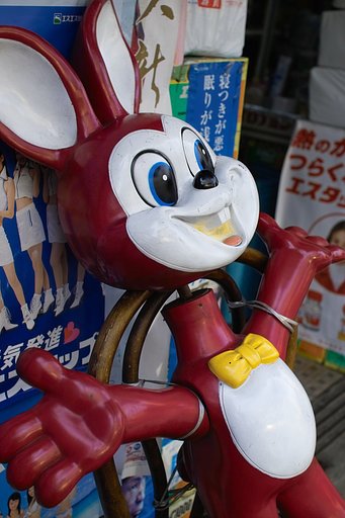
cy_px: 259
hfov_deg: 26.5
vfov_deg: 38.9
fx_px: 734
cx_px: 172
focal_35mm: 51
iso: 200
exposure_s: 1/250
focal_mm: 30
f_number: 4
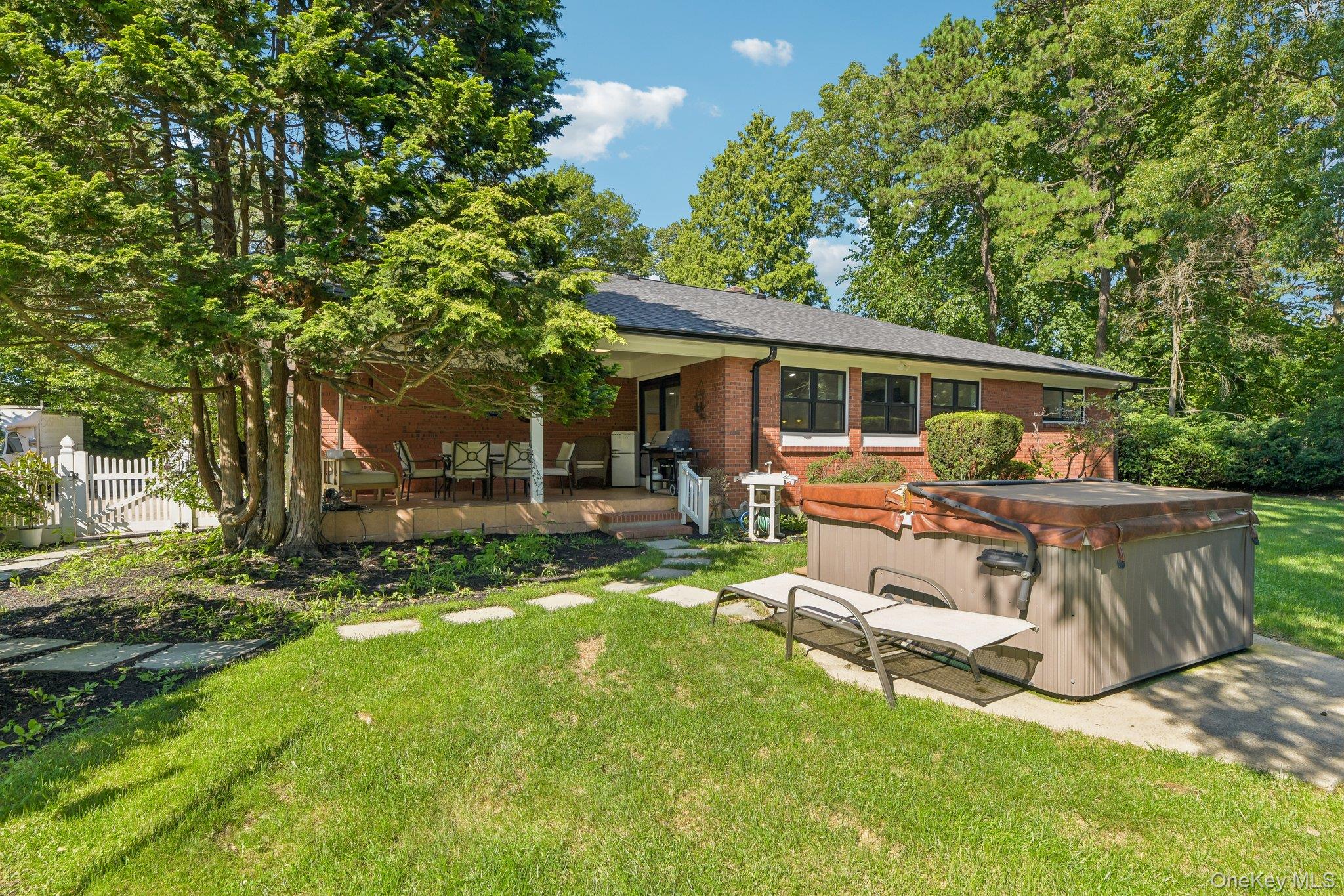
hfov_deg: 90.0
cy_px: 448
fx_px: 672
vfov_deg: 67.4
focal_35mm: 18
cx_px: 672
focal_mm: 18
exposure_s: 1/100
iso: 200
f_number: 9
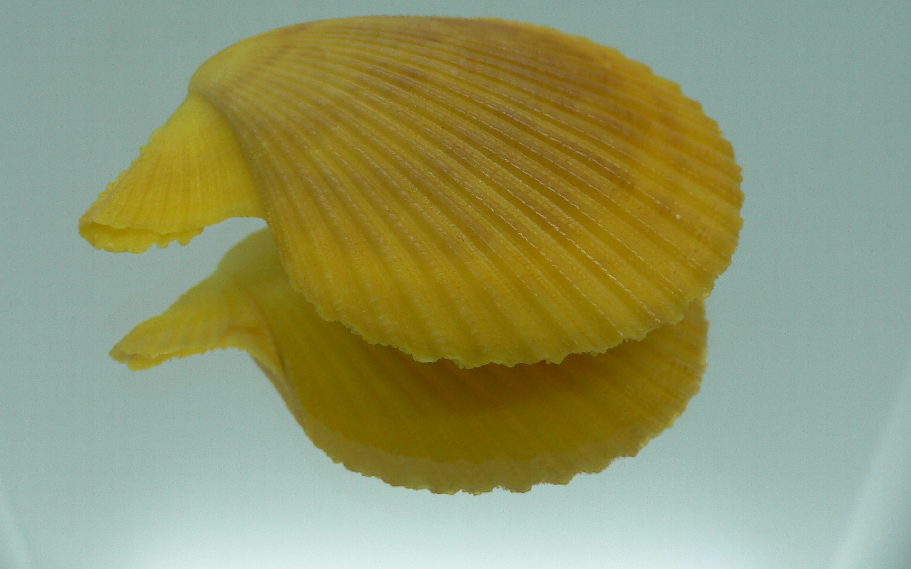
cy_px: 214
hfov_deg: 50.4
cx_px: 436
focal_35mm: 39
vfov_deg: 32.6
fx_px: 968
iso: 80
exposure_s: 1/60
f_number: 2.8
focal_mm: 4.6
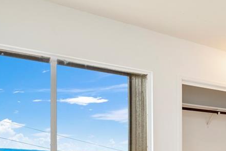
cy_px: 157
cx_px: 303
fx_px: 295
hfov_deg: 31.2
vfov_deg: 26.8
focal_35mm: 47
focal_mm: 13
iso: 200
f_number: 8
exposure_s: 1/160
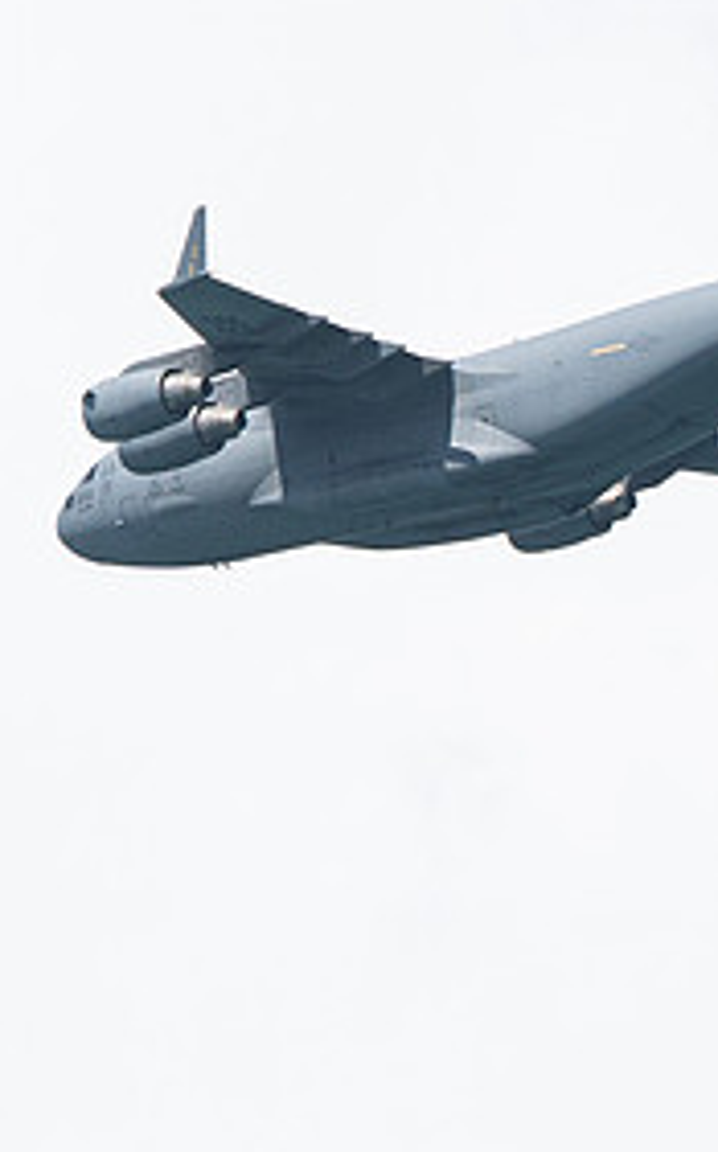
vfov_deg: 2.3
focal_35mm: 905
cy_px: 468
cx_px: -14
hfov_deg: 1.4
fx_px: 28407
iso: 640
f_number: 10
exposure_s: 1/1250
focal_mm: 244
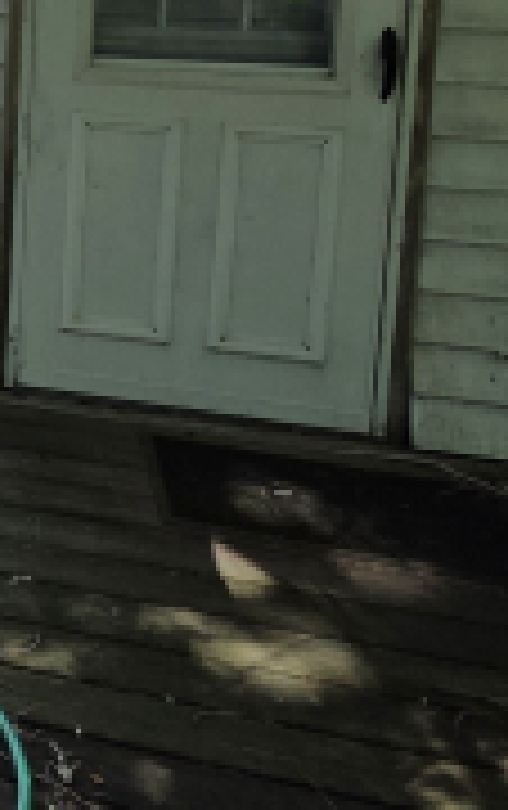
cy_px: -11
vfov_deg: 35.5
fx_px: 1126
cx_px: -486
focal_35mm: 51
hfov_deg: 18.1
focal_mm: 2.2
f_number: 1.9
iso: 40
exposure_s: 1/462
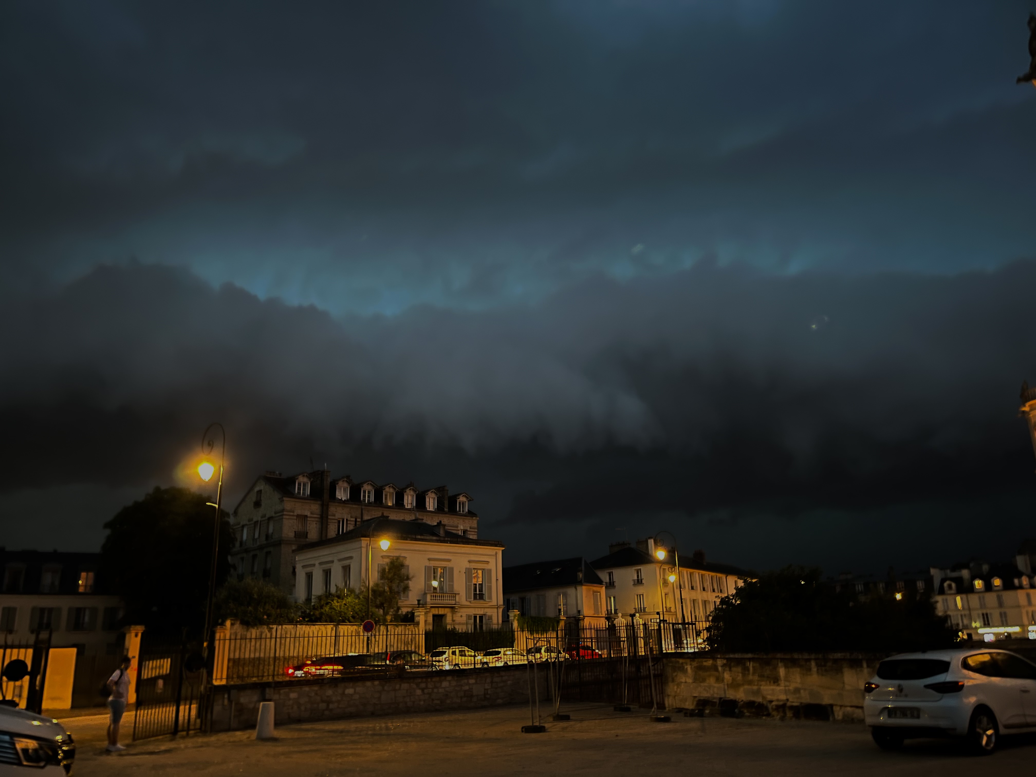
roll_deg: +1.1
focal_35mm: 26
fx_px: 778
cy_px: 388
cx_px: 518
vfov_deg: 53.1
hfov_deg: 67.3
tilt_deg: +15.5
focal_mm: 5.1
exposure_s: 1/8
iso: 500
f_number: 1.6
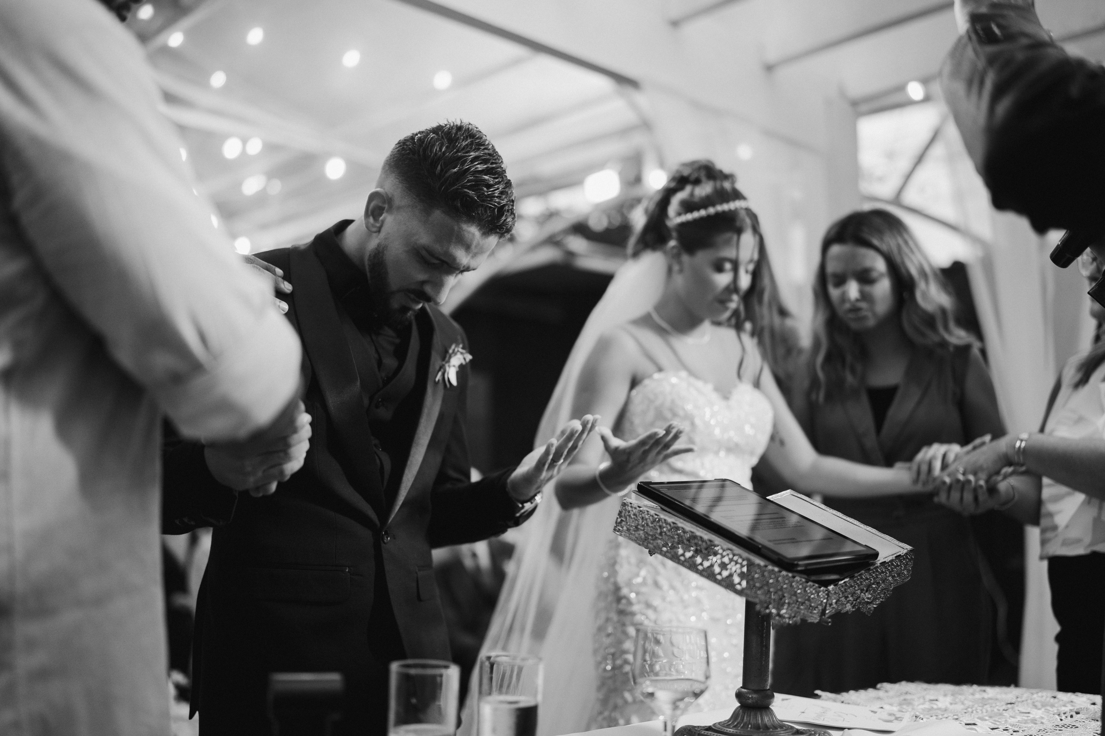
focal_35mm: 36
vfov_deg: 37.0
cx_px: 552
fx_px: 1099
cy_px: 368
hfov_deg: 53.4
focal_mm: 35
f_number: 1.3
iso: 320
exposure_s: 1/250
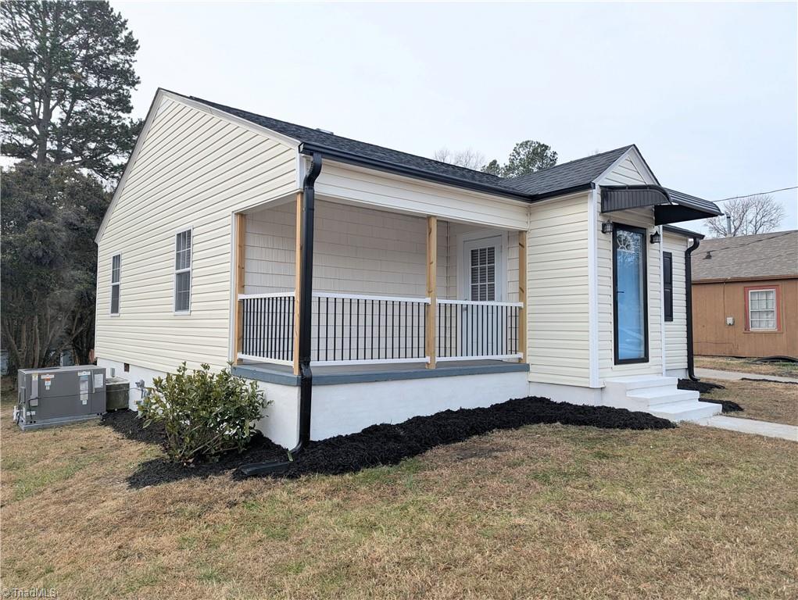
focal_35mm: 24
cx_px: 399
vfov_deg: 56.9
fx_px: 554
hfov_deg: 71.5
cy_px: 300
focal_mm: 6.81
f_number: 1.85
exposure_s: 1/1133
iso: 48
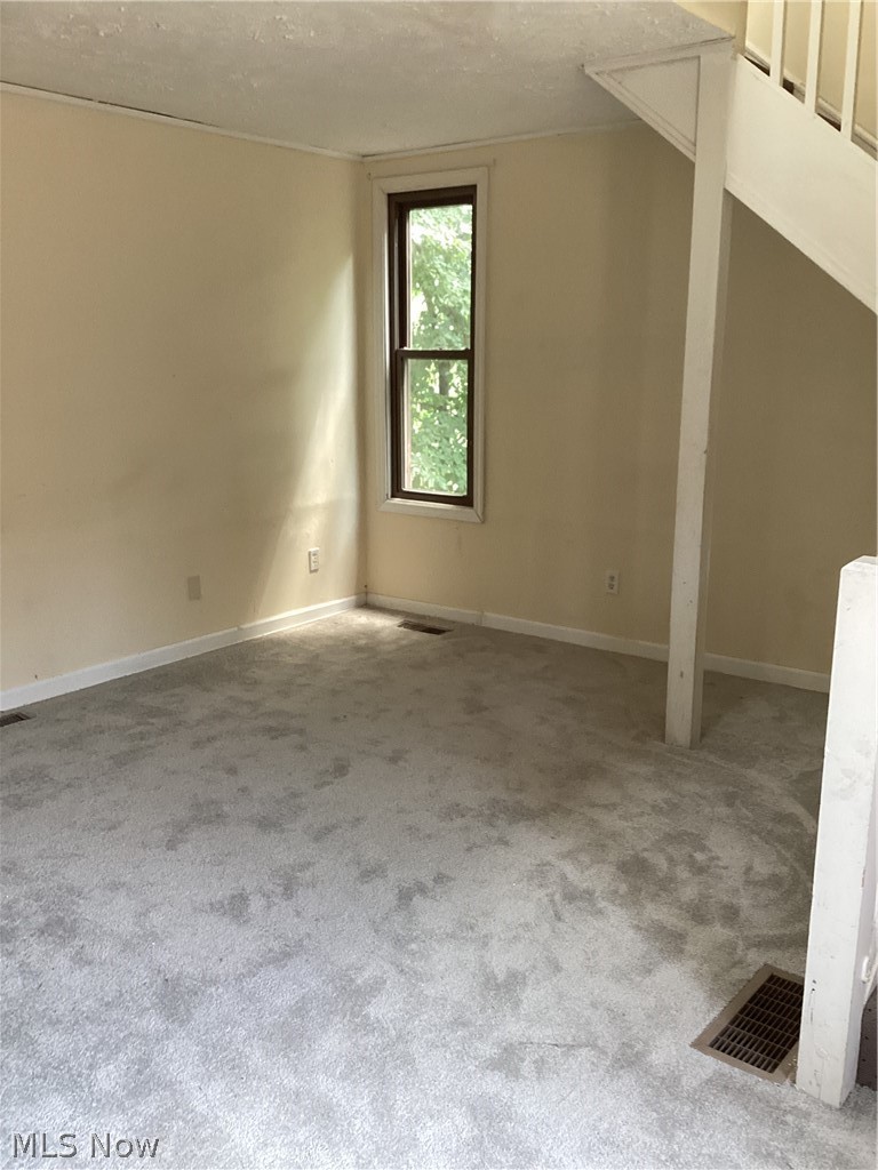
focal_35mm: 31
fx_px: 1048
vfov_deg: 58.4
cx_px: 439
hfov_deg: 45.4
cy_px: 585
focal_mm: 3.3
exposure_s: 1/50
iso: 160
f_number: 2.4
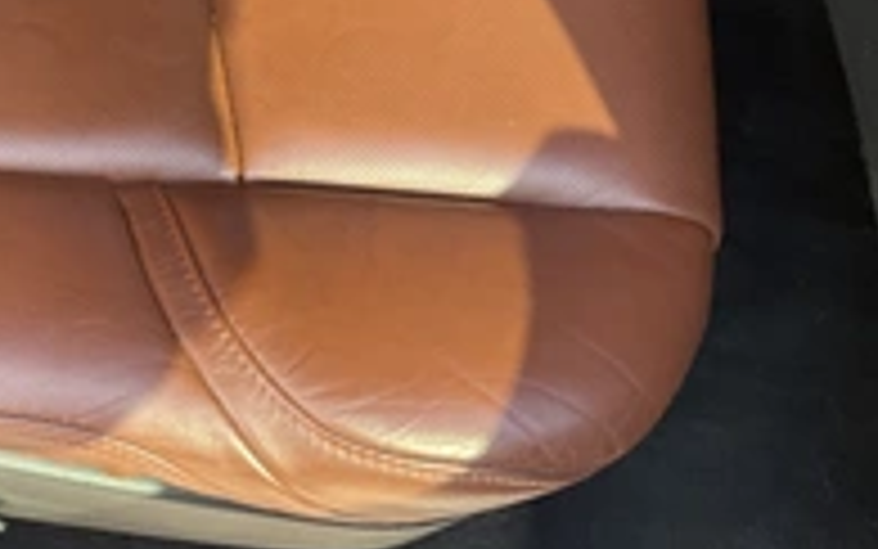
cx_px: -18
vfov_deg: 20.1
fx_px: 1508
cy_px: 9
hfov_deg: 30.0
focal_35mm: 63
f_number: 1.8
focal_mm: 3
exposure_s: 1/106
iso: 64
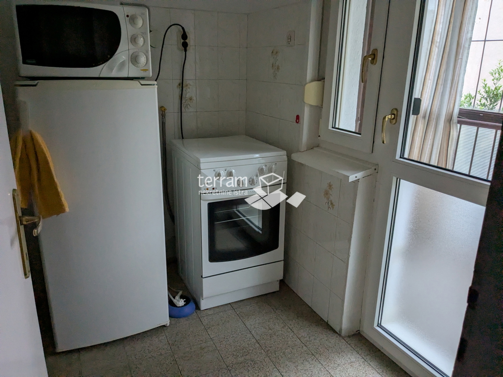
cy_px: 188
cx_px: 252
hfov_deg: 65.3
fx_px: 392
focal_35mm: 27
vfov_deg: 51.4
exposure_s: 1/99.9
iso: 571
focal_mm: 4.38
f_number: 1.73
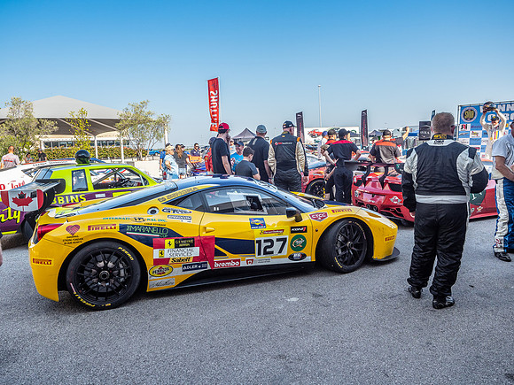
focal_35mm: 25
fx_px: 370
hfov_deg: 69.6
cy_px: 185
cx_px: 247
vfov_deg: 55.0
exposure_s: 1/1000
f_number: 3.5
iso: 200
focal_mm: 12
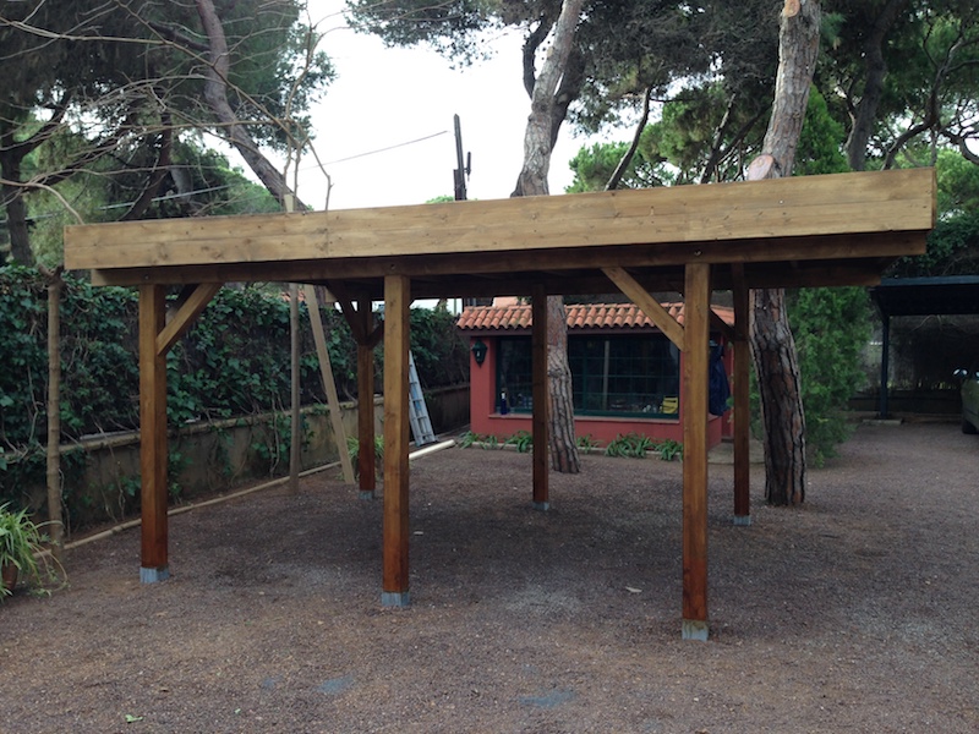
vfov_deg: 42.9
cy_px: 367
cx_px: 490
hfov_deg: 55.4
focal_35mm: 33
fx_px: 933
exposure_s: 1/171
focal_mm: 4.12
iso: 50
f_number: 2.4
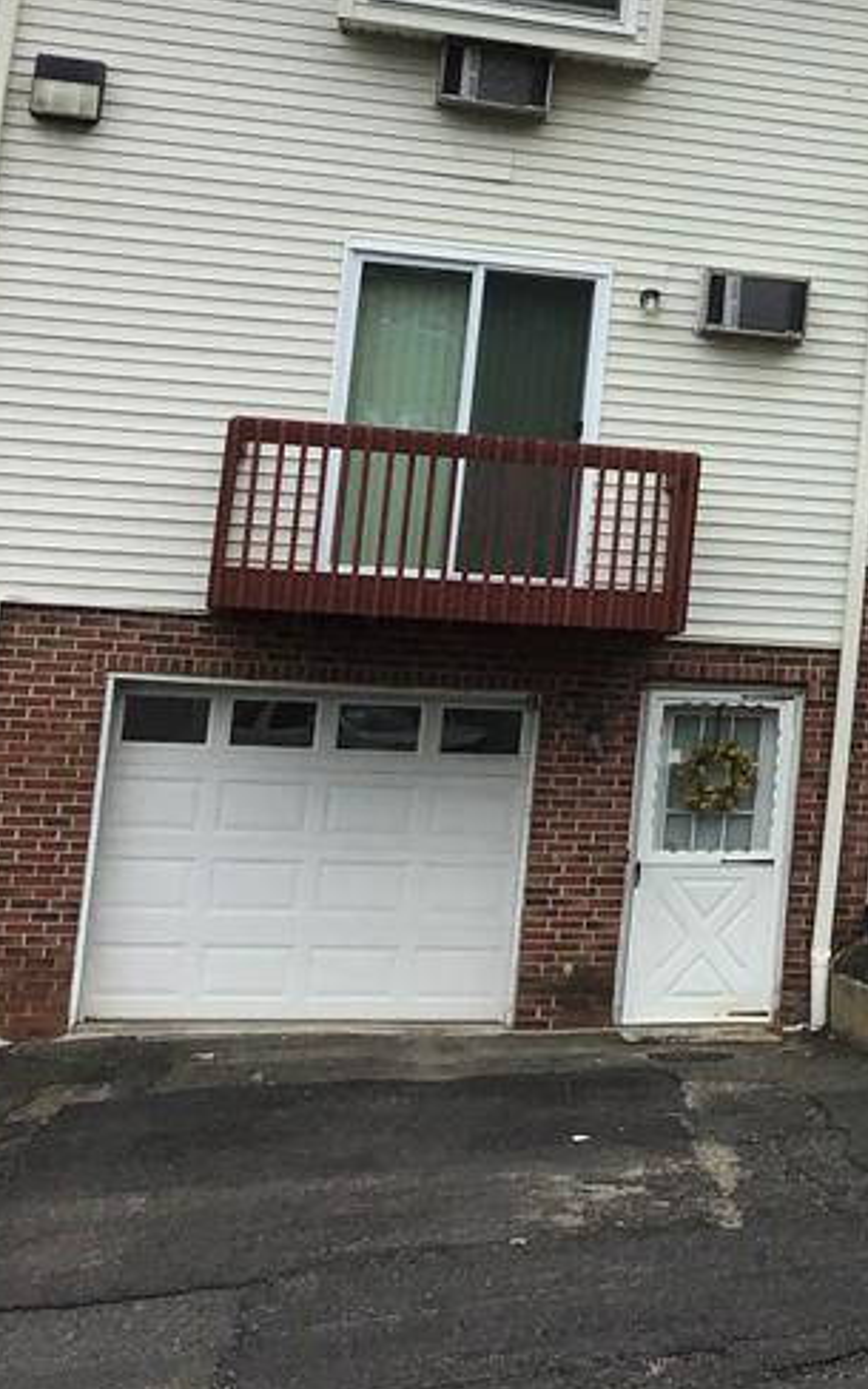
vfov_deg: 29.2
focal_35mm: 69
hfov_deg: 16.8
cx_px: 1375
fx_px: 2612
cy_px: 307
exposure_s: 1/204
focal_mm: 3.3
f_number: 2.4
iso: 25
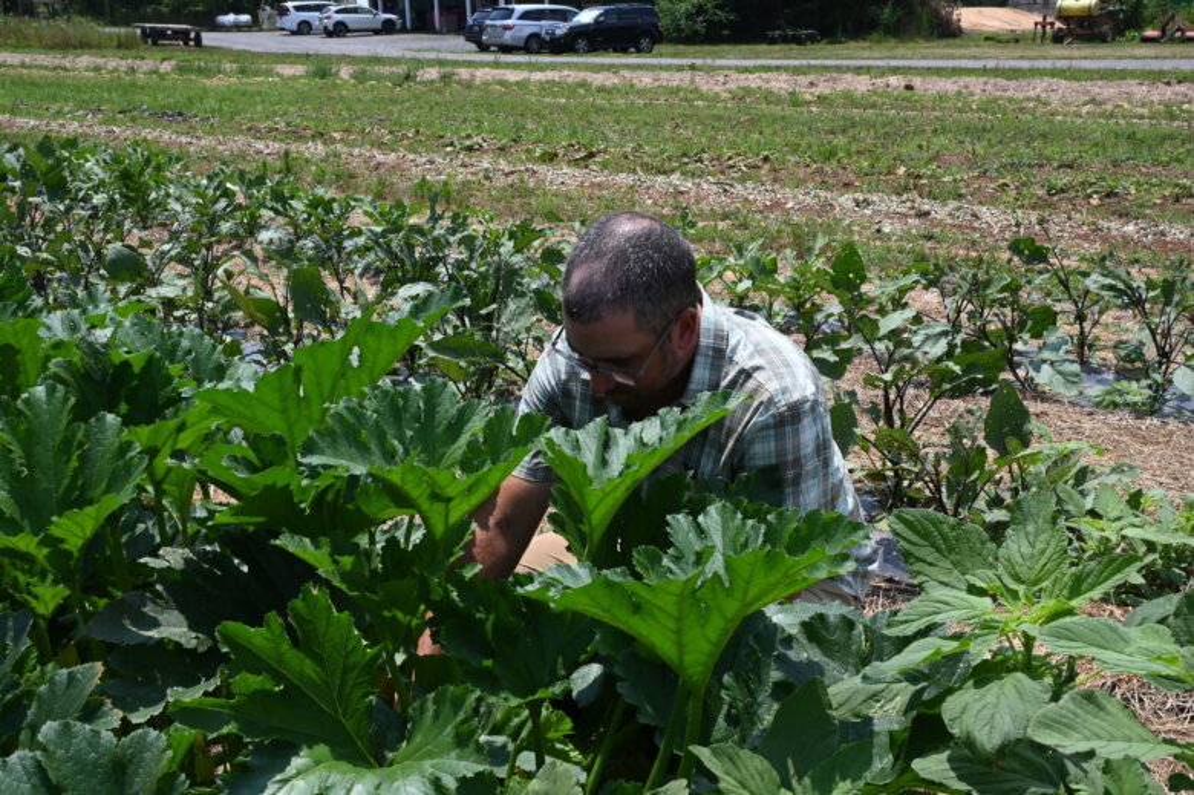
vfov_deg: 34.2
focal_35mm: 39
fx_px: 1293
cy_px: 398
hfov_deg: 49.6
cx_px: 597
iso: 2000
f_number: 18
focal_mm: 39
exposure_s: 1/1000
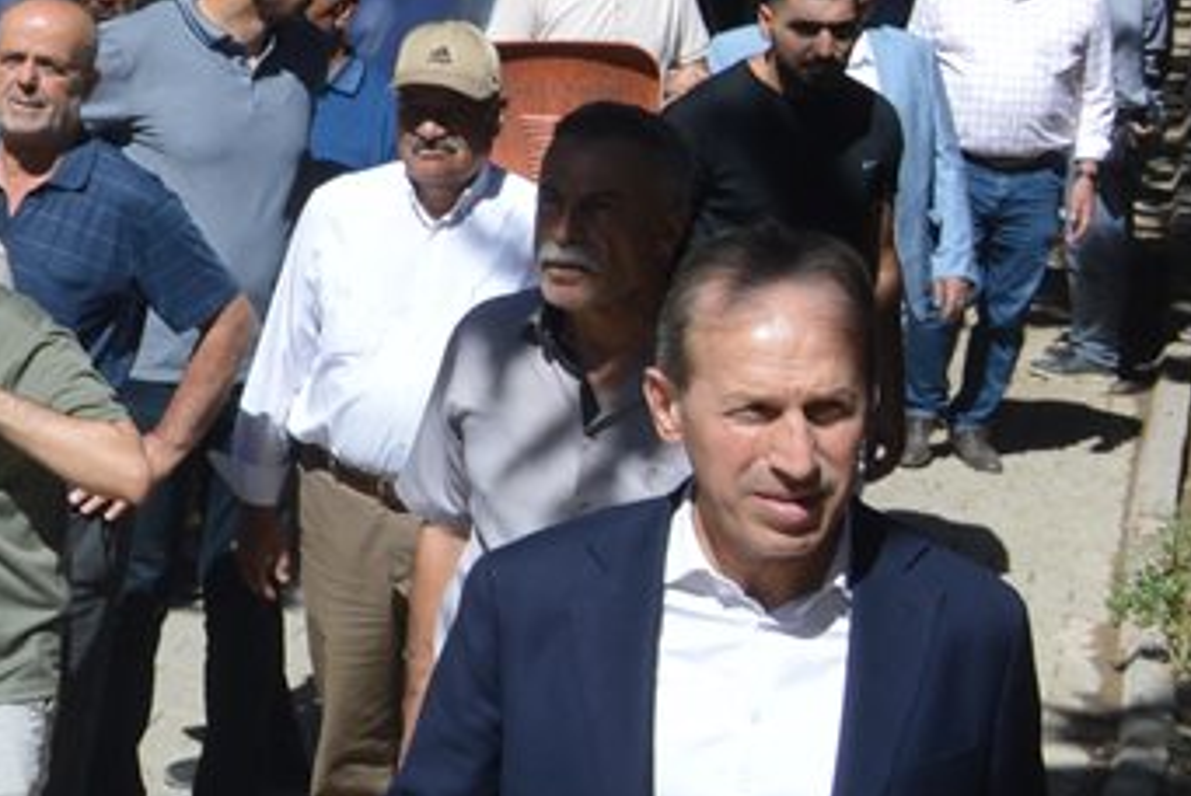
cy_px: 241
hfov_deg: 14.3
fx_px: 3973
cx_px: -1167
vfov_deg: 11.4
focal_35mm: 120
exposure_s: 1/320
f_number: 9
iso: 100
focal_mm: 20
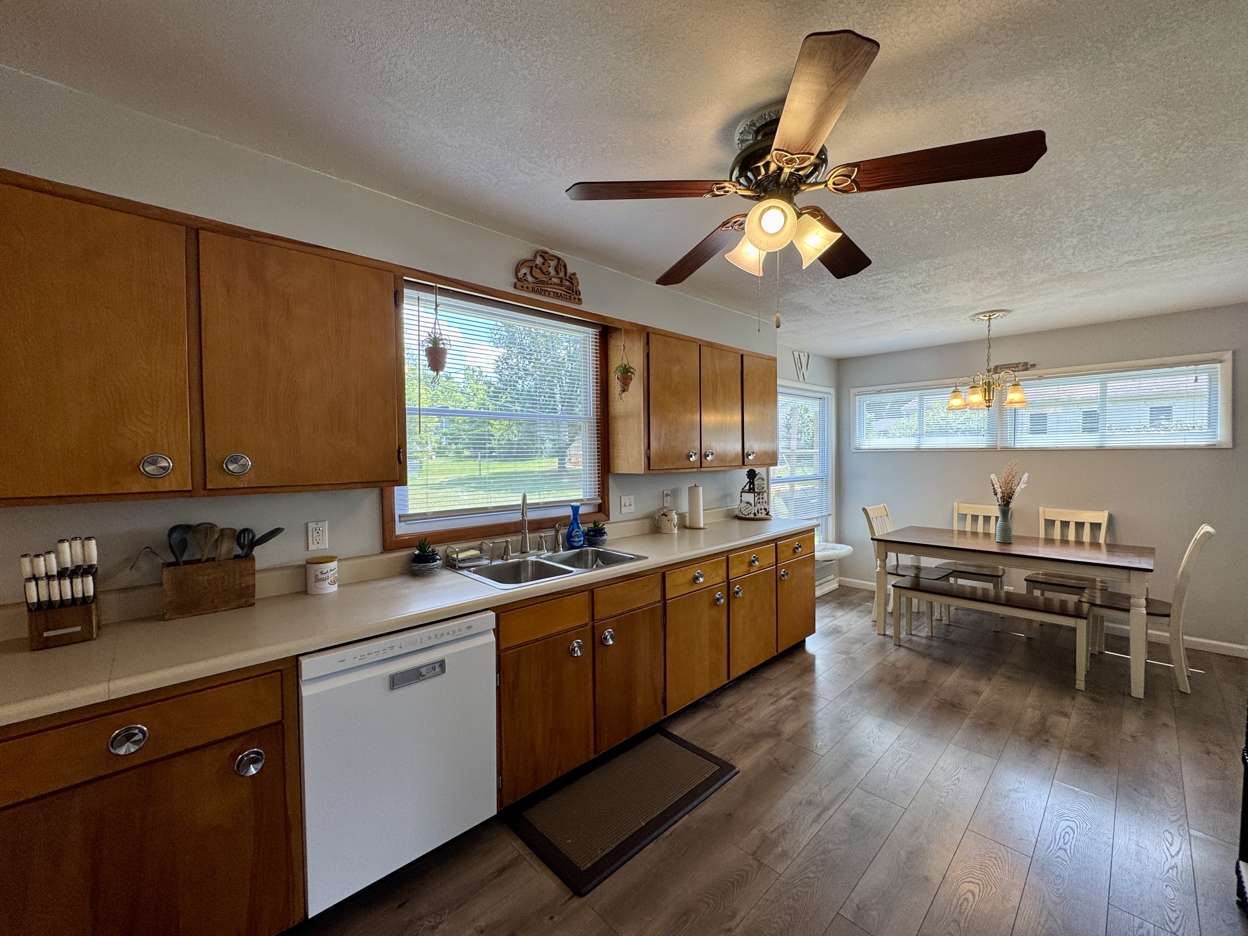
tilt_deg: -2.0
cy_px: 468
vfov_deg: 85.7
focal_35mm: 14
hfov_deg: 102.1
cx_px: 624
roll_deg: +0.4
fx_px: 505
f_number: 2.2
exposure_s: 1/120
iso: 64
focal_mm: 2.22
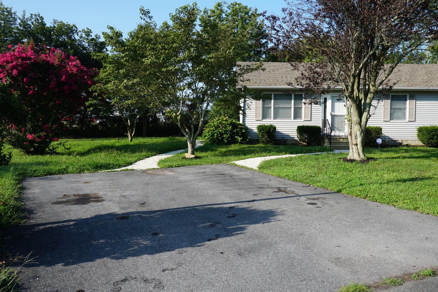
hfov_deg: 63.5
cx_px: 241
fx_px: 353
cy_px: 140
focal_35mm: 29
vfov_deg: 45.0
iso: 100
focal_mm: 16
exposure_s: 1/100
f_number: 10
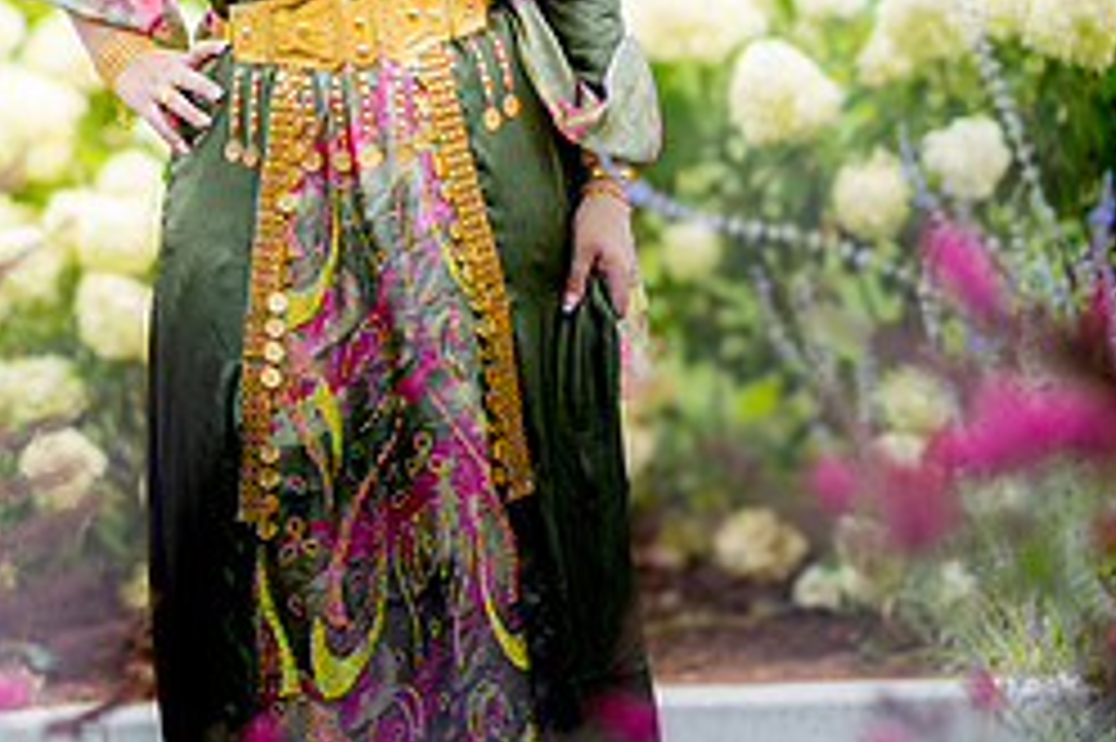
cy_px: 70
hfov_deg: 10.3
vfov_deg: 6.9
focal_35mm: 199
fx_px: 6165
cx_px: 108
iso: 100
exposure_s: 1/1250
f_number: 1.4
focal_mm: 85
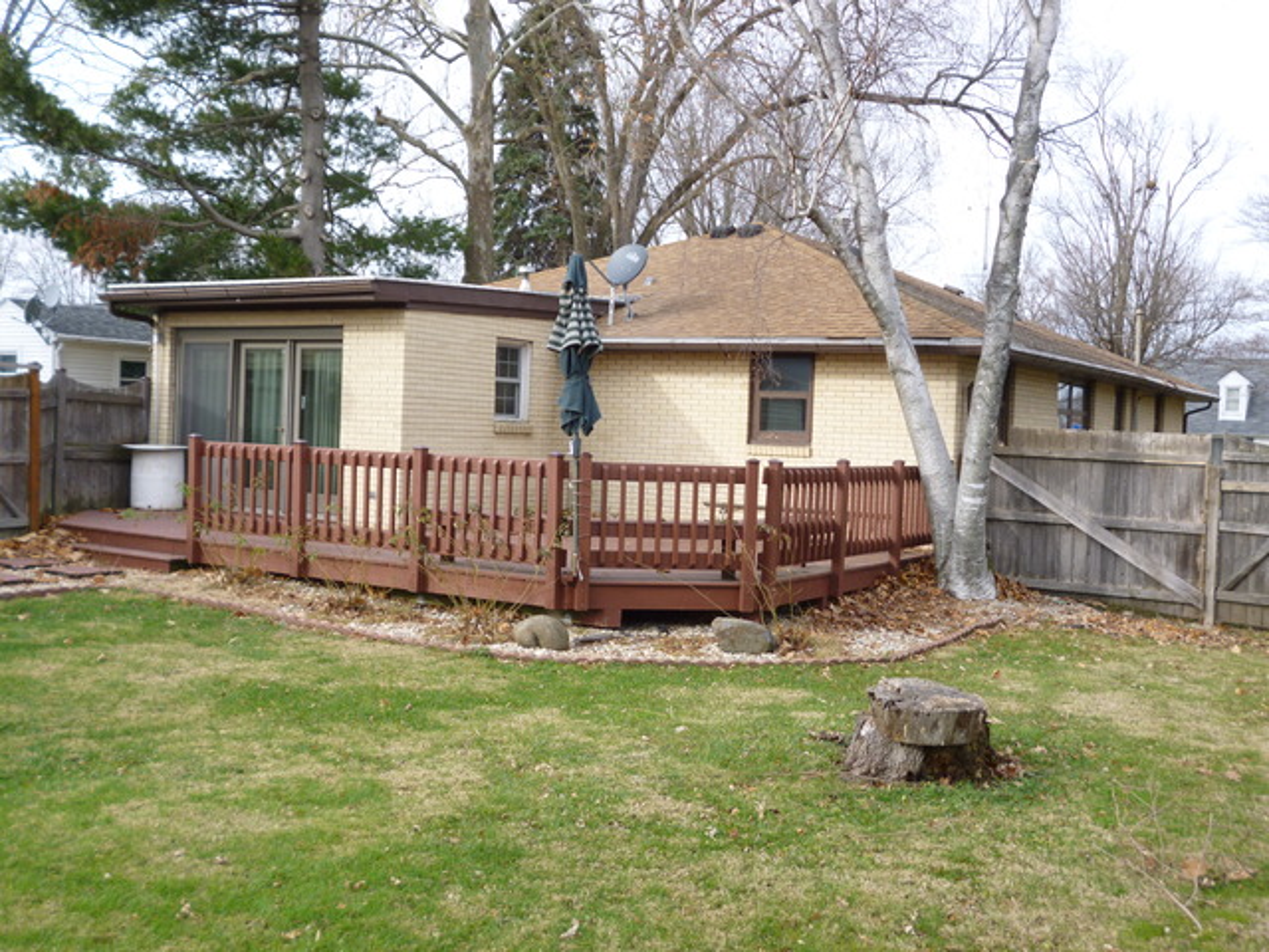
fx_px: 1320
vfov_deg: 39.7
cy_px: 476
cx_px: 634
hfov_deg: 51.4
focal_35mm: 36
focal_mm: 6.4
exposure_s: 1/200
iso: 100
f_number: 3.5
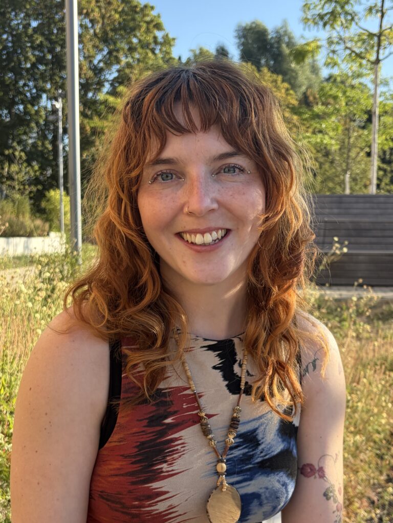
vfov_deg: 67.3
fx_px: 394
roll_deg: -1.1
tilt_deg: -6.5
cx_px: 196
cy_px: 262
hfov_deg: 53.1
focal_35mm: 26
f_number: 1.6
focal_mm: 5.96
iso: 64
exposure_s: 1/1196
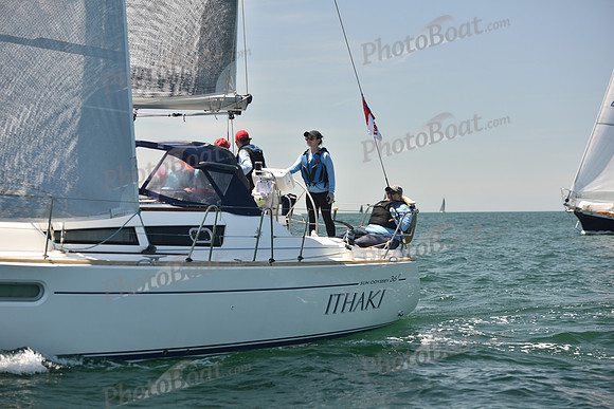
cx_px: 307
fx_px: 1621
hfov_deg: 21.5
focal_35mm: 95
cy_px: 204
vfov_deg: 14.4
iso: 250
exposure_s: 1/800
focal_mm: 95
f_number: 4.5
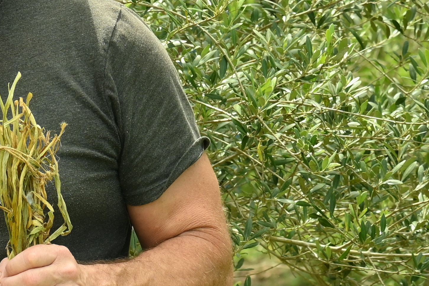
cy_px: 253
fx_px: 3443
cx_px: -100
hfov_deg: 7.1
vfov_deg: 4.7
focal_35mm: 289
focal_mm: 50
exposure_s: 1/250
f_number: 5.6
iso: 200
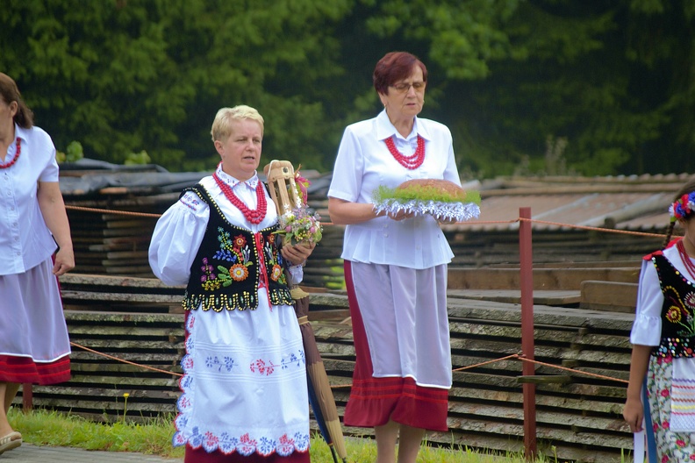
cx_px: 348
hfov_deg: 7.2
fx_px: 5502
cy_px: 232
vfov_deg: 4.8
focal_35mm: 285
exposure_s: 1/125
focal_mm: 190
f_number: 5.6
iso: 500
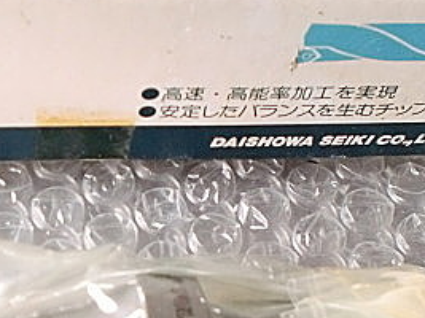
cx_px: 72
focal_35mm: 84
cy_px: 283
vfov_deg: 17.3
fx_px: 1031
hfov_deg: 22.9
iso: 400
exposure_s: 1/60
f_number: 3.1
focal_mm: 6.3
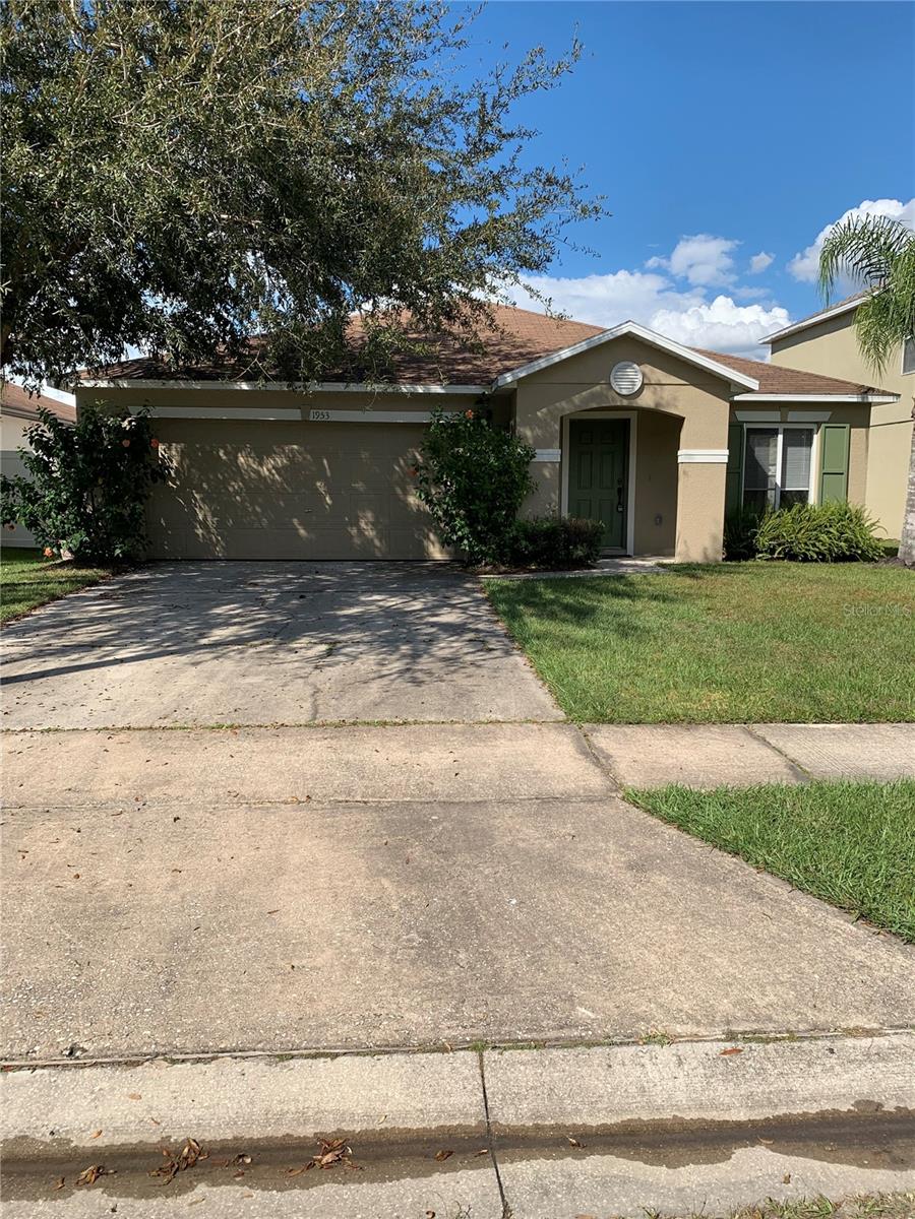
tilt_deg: -5.6
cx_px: 458
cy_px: 610
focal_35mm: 26
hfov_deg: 53.1
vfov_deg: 67.3
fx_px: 916
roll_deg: -0.2
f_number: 1.8
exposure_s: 1/2364
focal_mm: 4.25
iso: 25
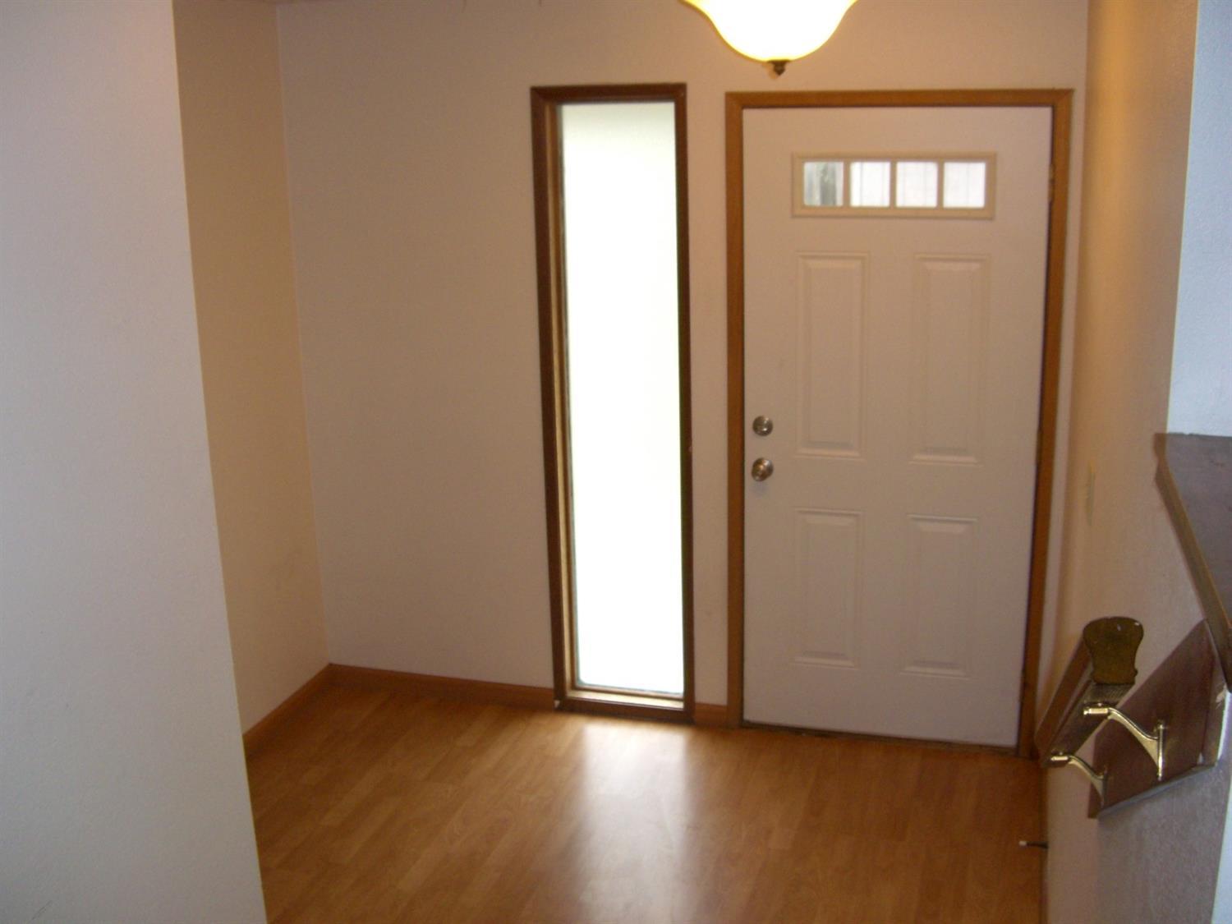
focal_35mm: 38
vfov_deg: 37.7
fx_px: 1352
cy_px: 462
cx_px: 616
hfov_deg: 49.0
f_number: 2.8
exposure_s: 1/60
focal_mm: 7.9
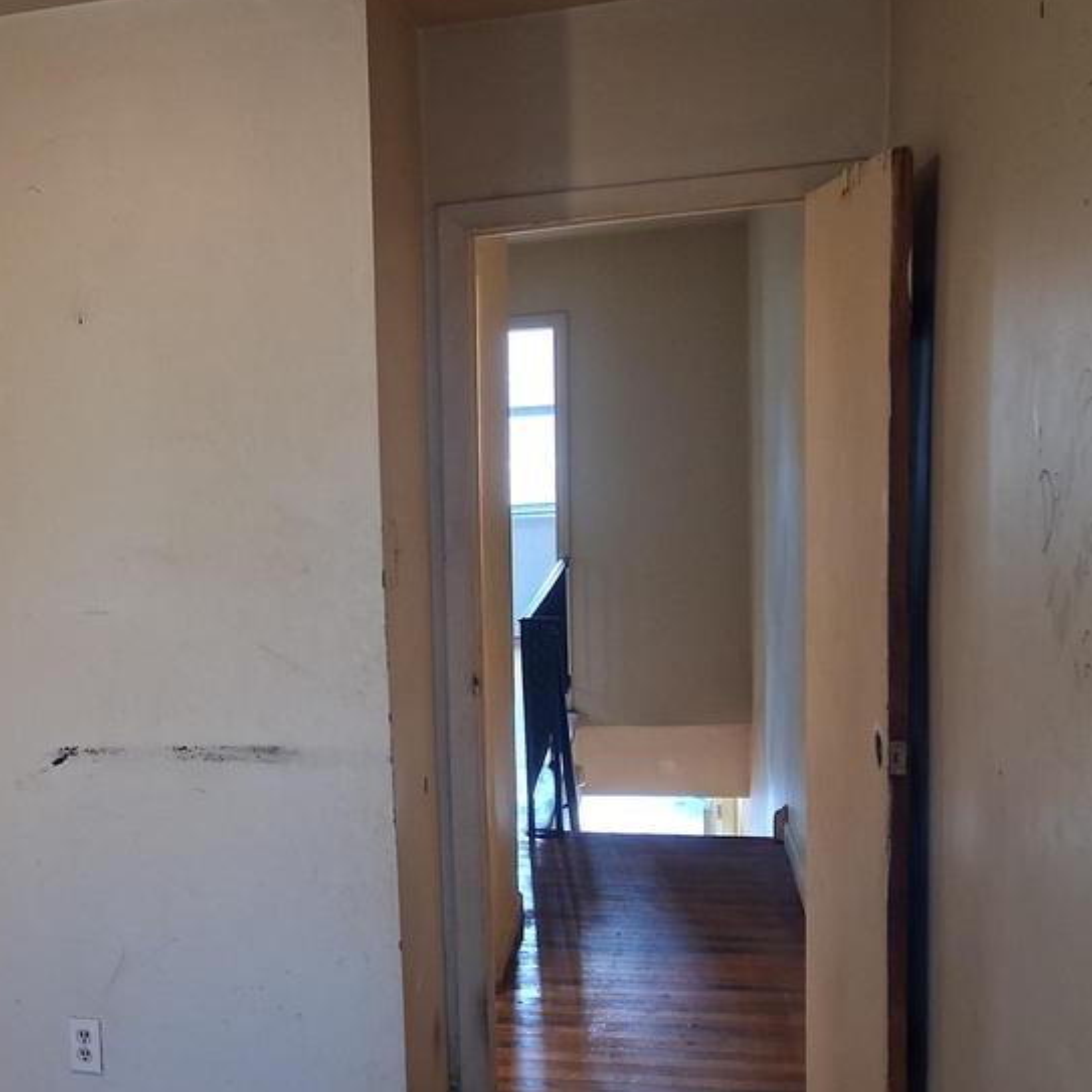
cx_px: 109
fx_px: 1606
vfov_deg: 37.5
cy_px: 597
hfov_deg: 35.3
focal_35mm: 45
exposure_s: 1/50
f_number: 1.8
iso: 500
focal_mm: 4
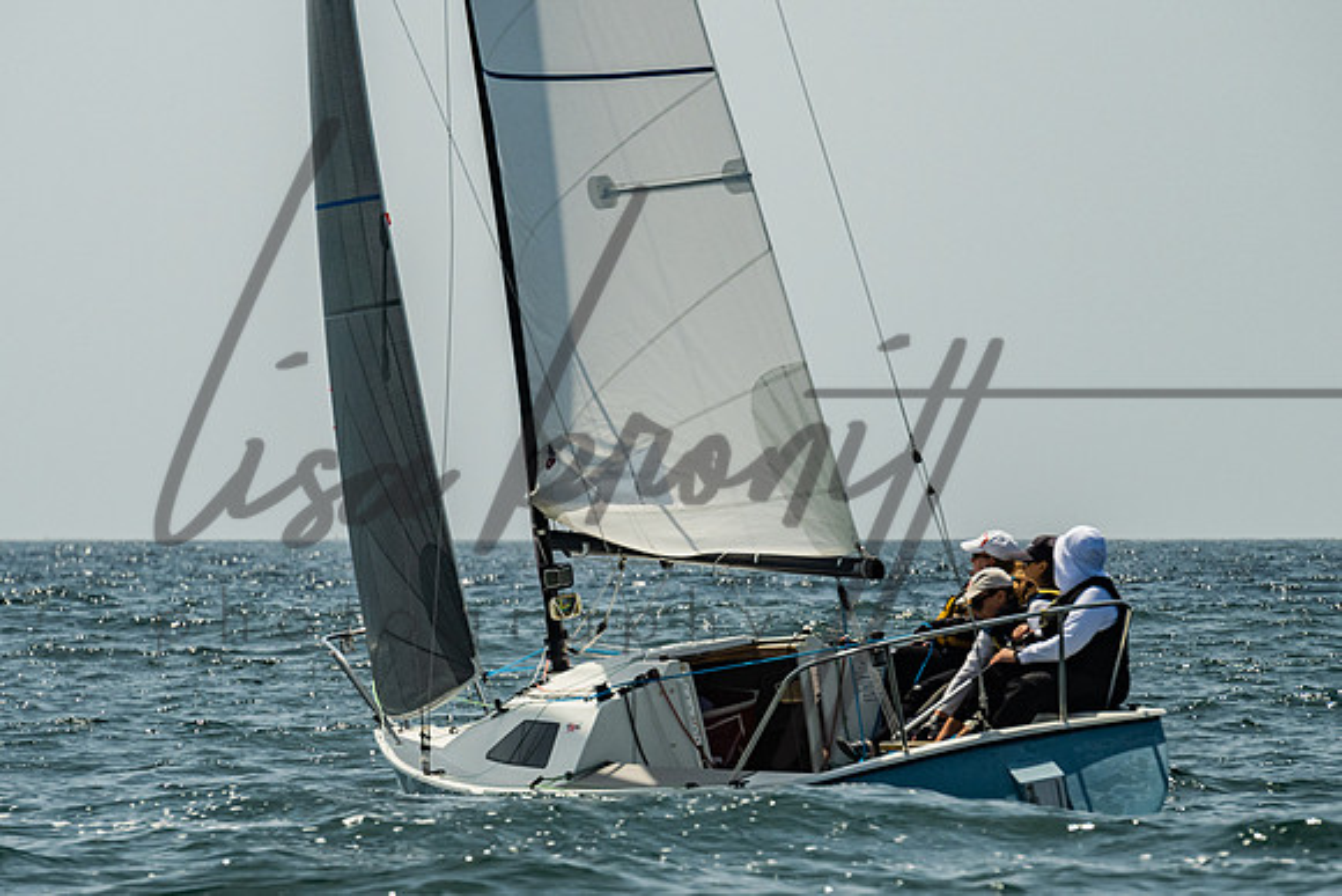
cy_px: 444
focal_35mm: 360
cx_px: 618
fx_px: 13434
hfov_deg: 5.7
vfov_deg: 3.8
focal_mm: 200
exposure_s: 1/1600
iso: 320
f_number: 6.3
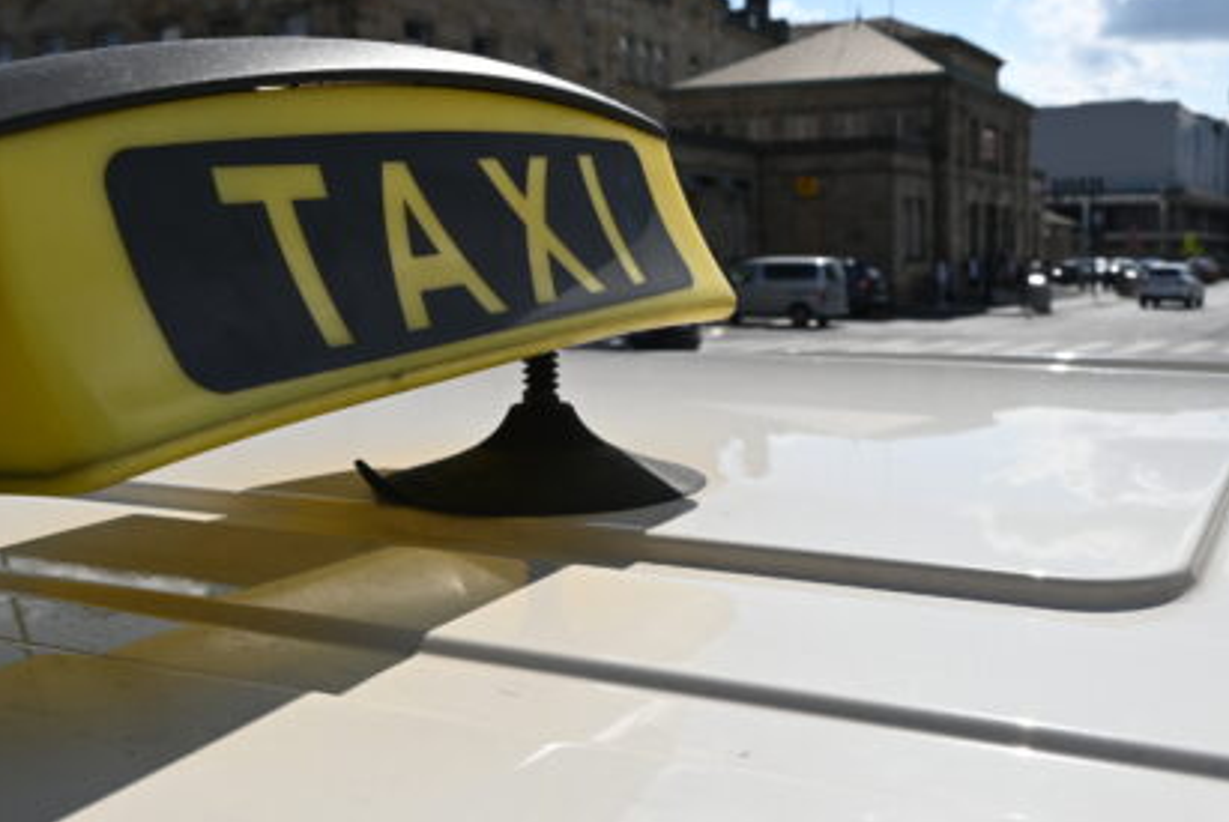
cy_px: 312
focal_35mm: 42
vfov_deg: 31.8
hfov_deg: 46.1
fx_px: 1435
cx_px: 730
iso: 100
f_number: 8
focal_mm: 18
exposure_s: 1/500
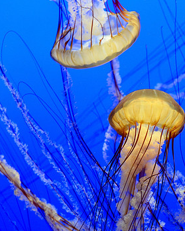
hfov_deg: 19.4
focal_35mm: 78
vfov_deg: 24.4
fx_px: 534
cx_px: 158
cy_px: 122
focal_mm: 50
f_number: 3.2
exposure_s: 1/100
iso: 1600
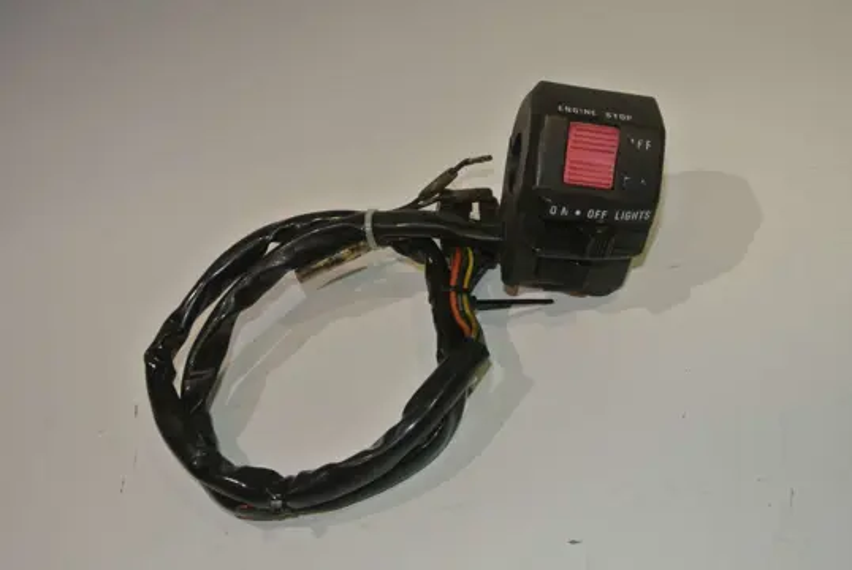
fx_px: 1042
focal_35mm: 44
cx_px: 426
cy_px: 285
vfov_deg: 30.6
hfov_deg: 44.5
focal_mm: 16.3
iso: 200
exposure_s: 1/60
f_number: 4.2
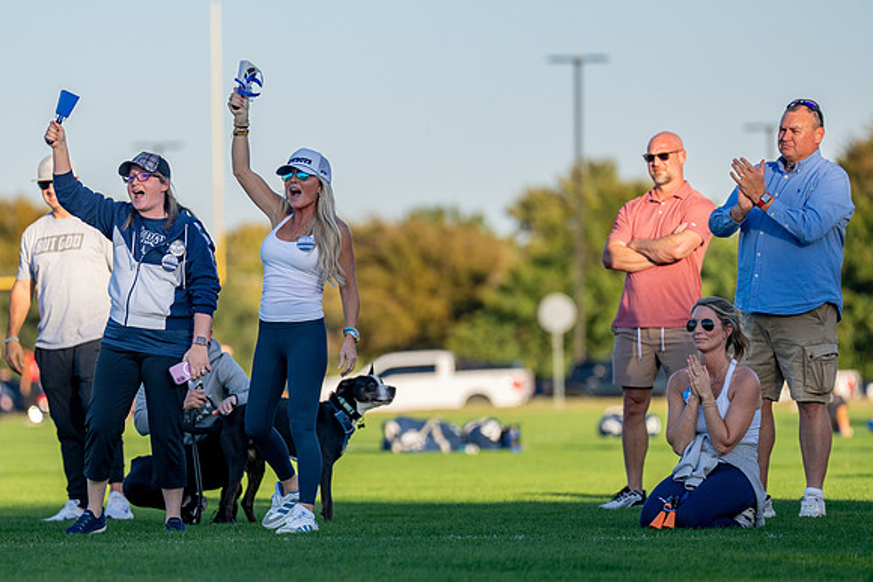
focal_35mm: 327
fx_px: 7939
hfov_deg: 6.3
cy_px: 310
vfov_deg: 4.2
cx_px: 306
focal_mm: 200
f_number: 2.8
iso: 200
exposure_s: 1/2500
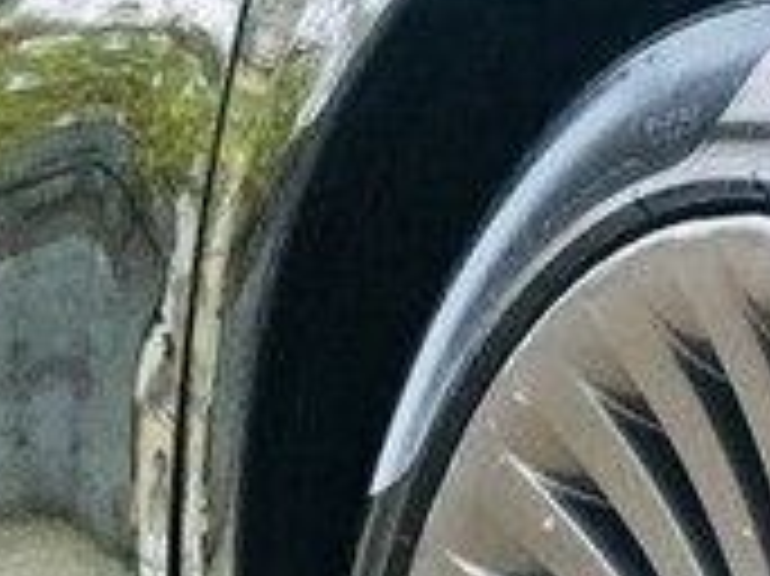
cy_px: 1006
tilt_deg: -7.2
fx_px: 2490
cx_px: 1126
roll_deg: +0.6
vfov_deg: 12.2
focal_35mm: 112
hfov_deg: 16.2
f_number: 2.2
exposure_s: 1/33
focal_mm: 4.15
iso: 320
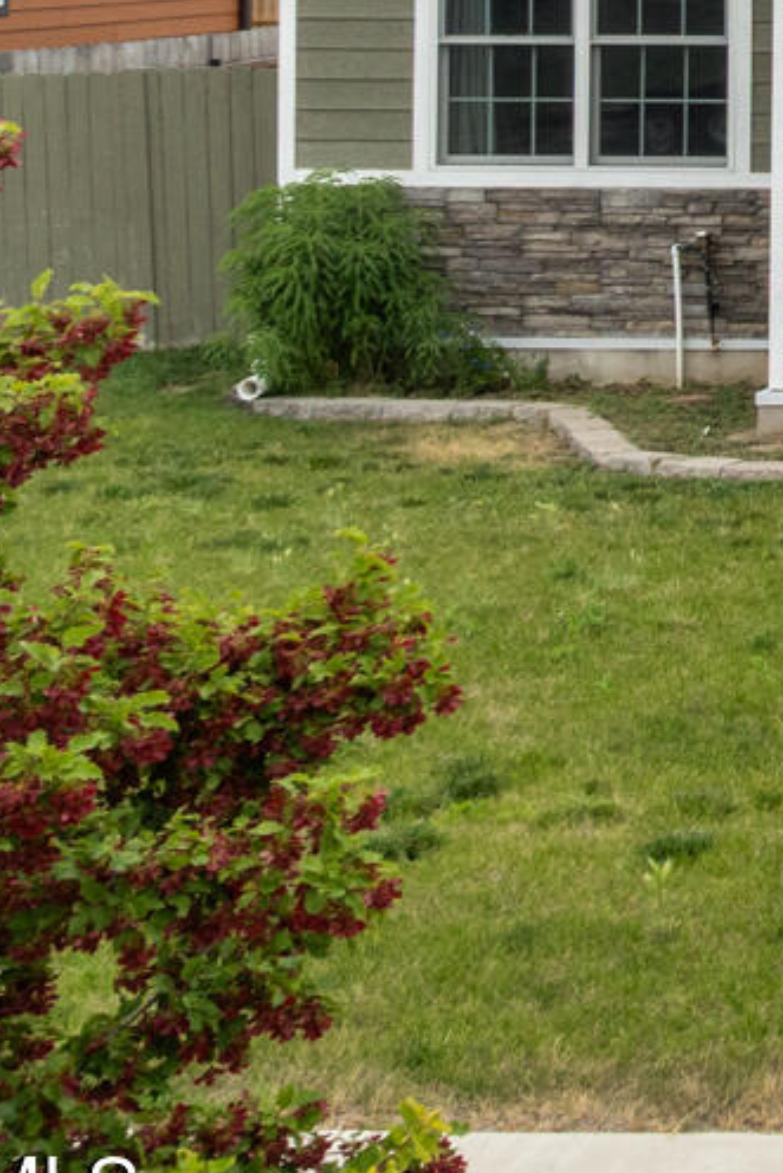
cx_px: 1856
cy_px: -189
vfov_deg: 22.1
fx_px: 2804
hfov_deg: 12.6
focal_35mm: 86
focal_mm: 12.29
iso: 100
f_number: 7.1
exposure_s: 1/320
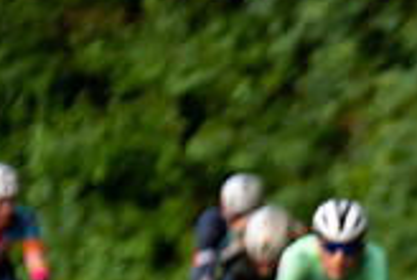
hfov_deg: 2.6
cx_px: 708
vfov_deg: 1.8
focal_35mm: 786
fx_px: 9121
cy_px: 517
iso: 1250
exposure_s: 1/1000
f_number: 2.8
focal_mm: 185
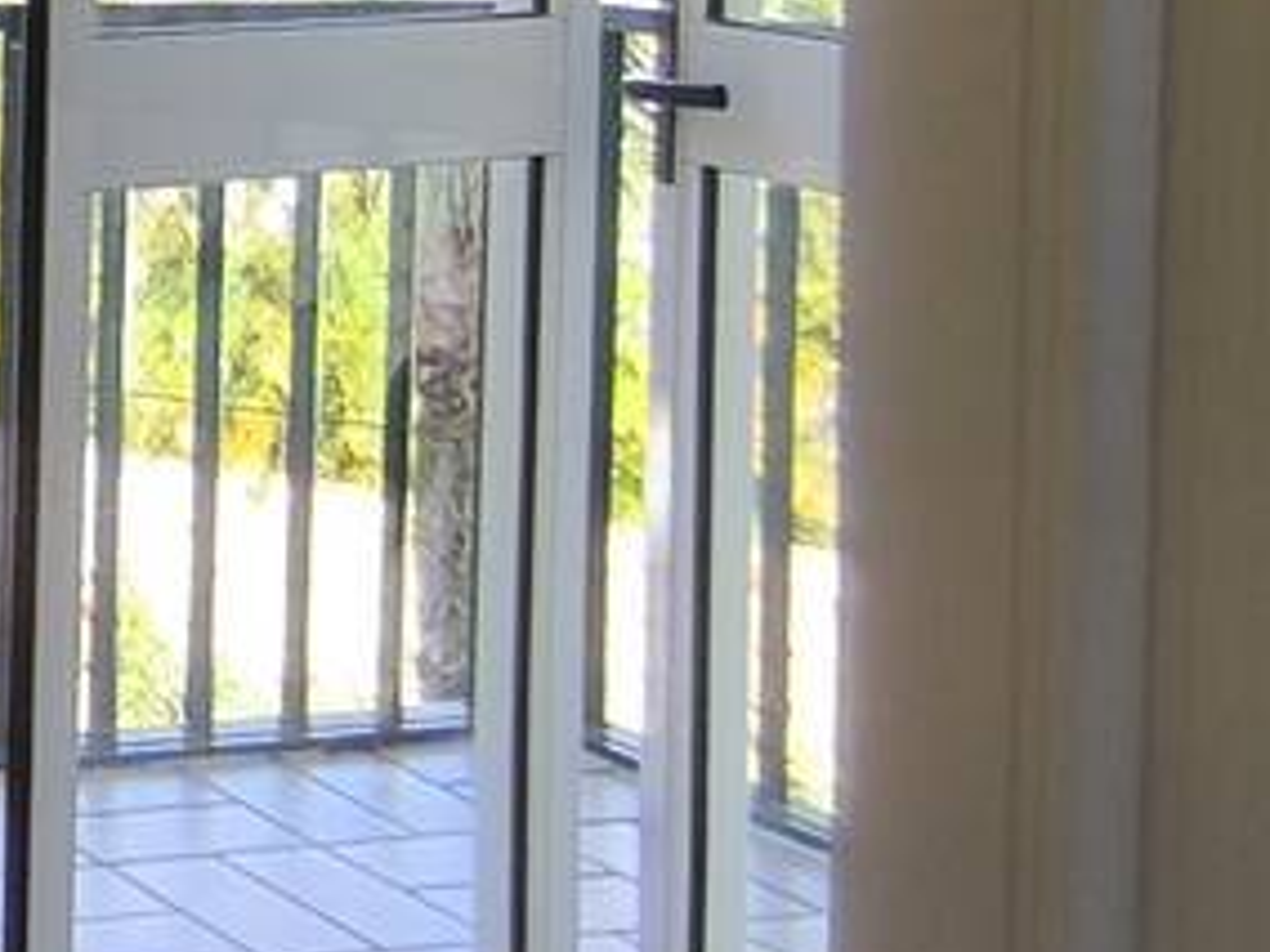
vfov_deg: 17.3
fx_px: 2972
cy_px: -219
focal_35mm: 81
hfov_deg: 18.6
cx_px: -1042
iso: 64
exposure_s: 1/120
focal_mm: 1.65
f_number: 2.2
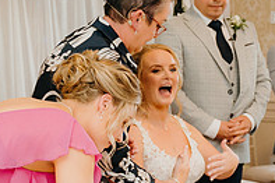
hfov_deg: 22.6
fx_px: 687
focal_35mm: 90
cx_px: 130
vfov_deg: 14.8
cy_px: 193
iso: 800
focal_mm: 28
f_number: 2.8
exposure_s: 1/160
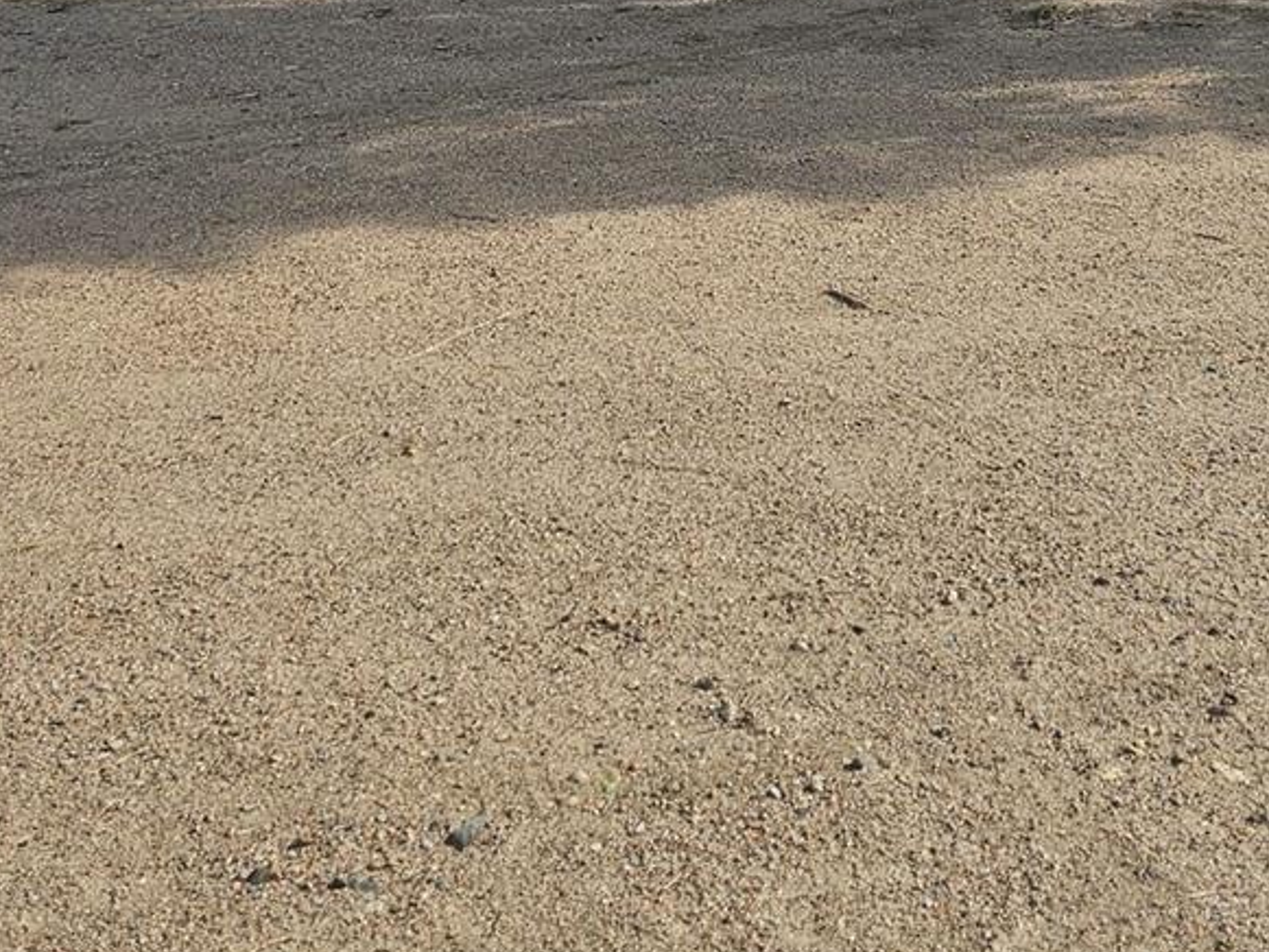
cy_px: -39
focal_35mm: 57
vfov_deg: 24.3
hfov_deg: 33.8
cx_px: 677
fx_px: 2090
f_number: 1.7
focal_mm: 6.3
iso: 20
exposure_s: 1/1024
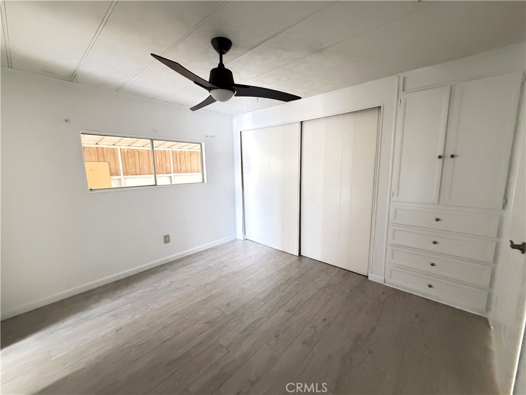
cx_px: 263
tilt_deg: -8.2
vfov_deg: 85.7
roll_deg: +0.9
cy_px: 198
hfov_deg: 102.1
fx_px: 213
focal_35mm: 14
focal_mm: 2.22
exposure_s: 1/40
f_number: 2.2
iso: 1250
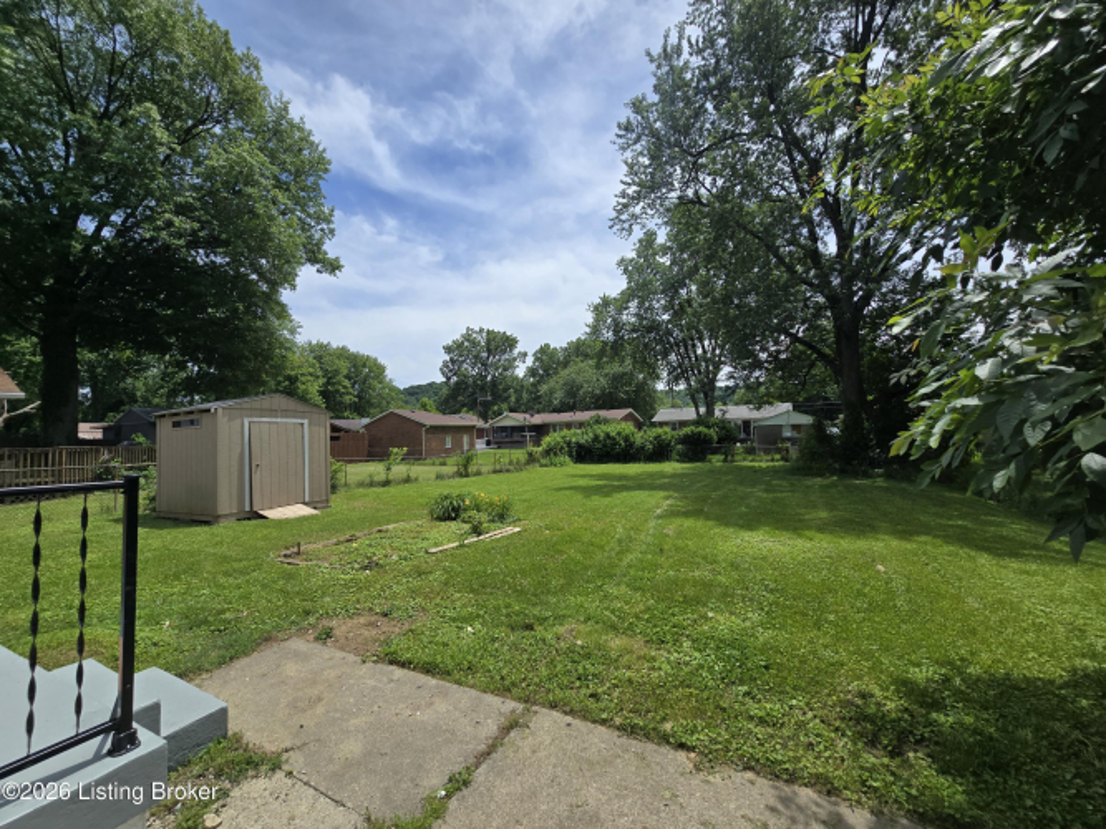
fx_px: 415
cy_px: 414
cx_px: 553
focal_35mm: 13
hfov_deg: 106.2
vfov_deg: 89.9
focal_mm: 2.2
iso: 50
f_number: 2.2
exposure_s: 1/2565
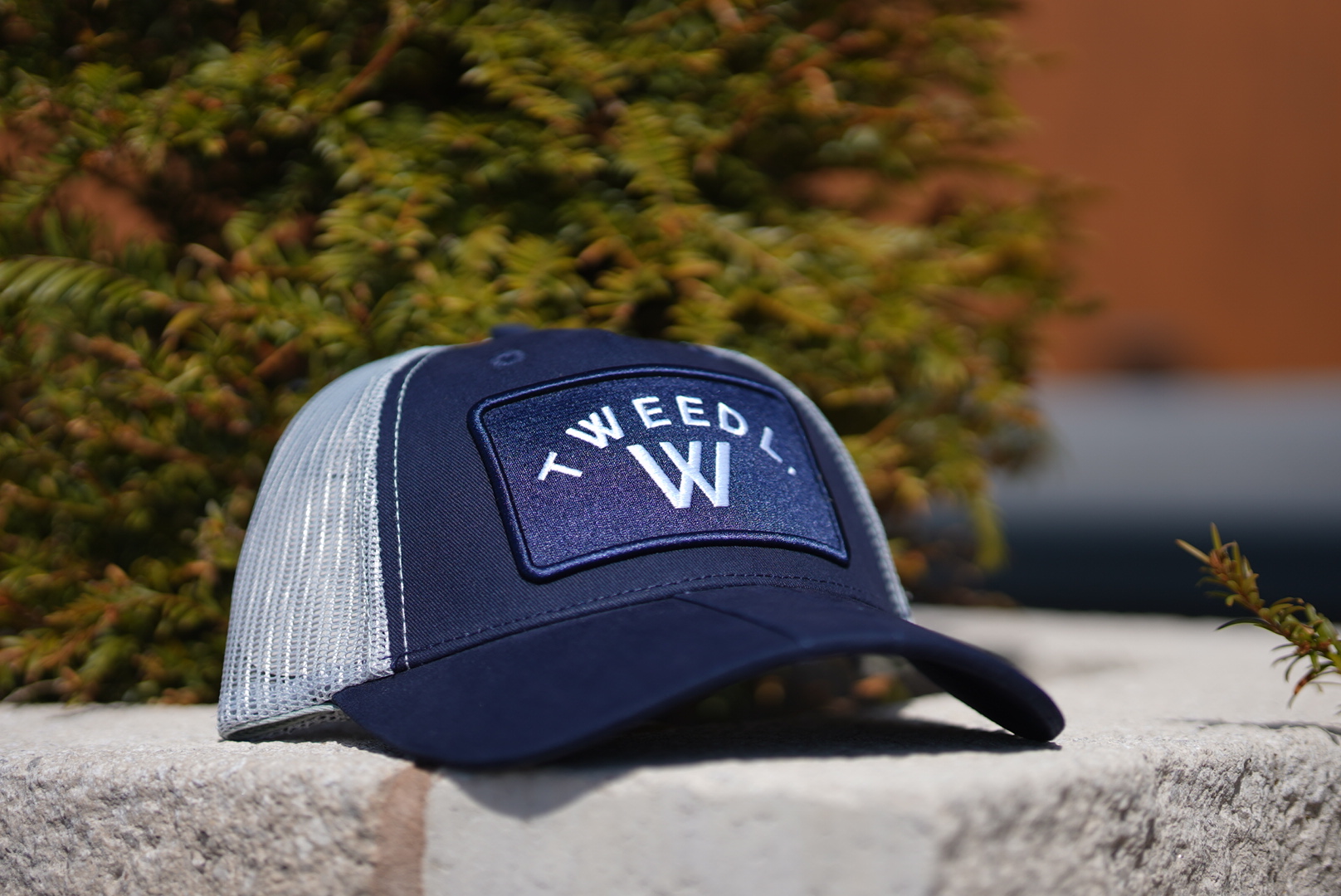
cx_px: 670
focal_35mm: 84
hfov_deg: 24.2
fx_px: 3131
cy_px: 448
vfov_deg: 16.3
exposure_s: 1/5000
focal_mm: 56
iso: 64
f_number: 1.4
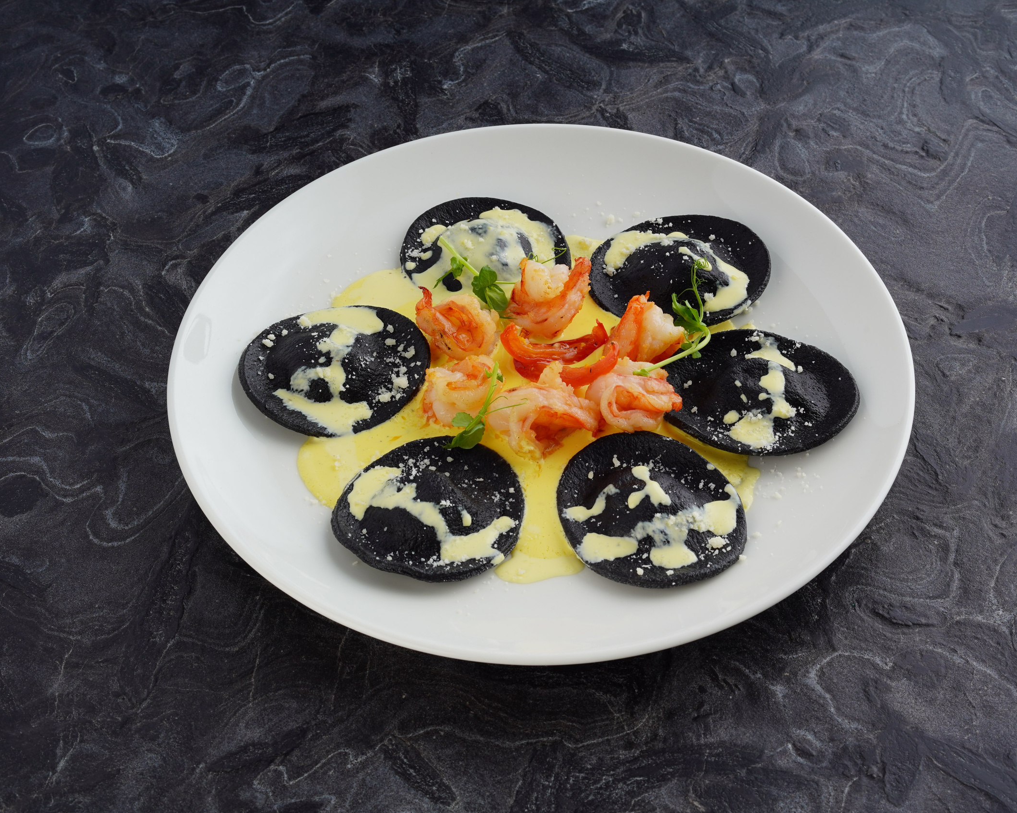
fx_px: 1715
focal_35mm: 57
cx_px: 547
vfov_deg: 26.7
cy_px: 411
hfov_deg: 33.0
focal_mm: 50
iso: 100
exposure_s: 1/160
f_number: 13
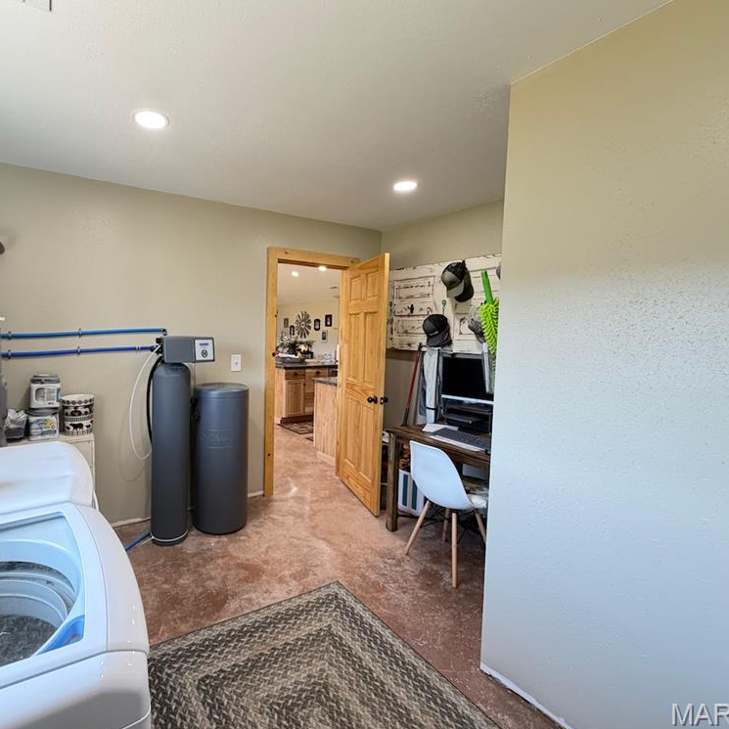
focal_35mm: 17
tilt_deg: -4.2
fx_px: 405
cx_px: 268
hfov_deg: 82.2
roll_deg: -1.2
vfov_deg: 84.0
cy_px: 359
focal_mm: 2.22
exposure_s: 1/60
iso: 400
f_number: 2.2
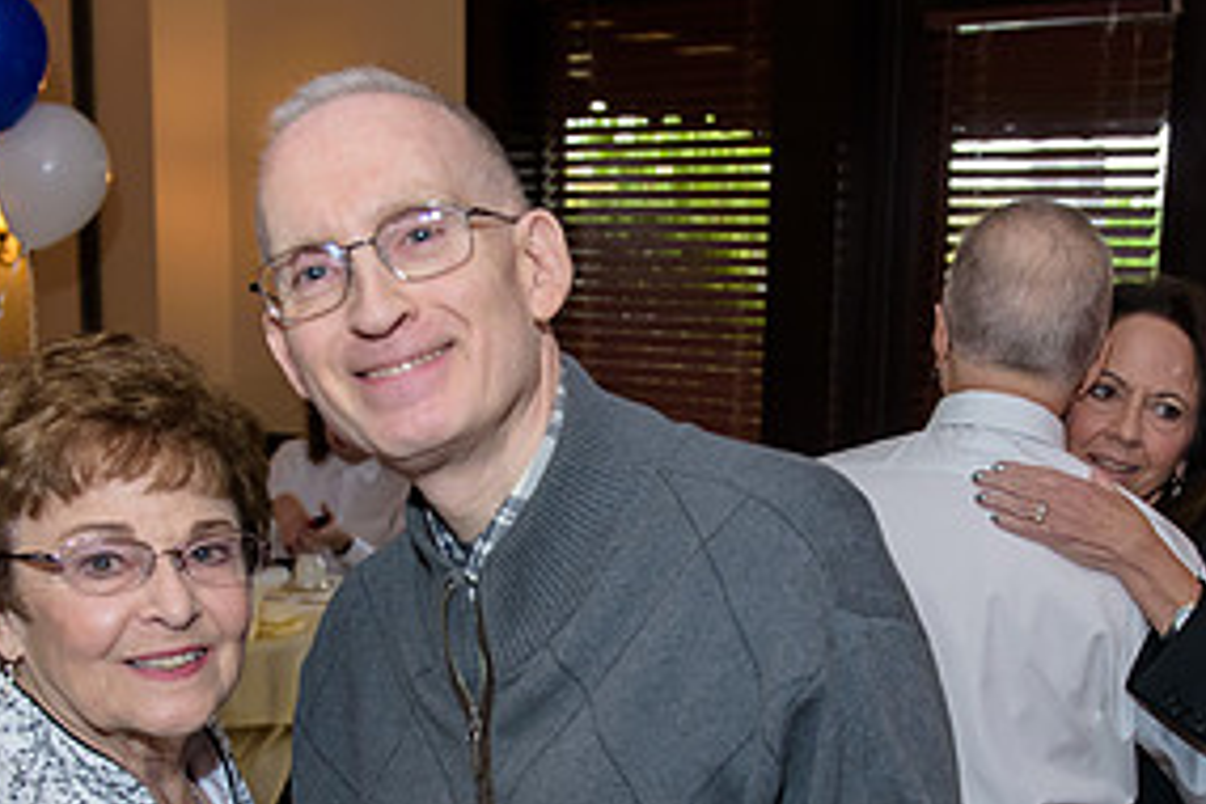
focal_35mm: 57
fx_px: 1909
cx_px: 757
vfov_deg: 23.3
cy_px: 675
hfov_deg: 34.9
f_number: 3.2
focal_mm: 28
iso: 1250
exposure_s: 1/125
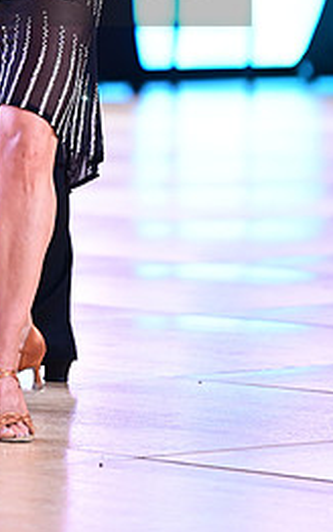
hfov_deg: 3.1
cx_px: -28
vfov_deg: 4.9
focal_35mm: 429
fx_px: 6222
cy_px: -41
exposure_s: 1/320
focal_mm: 190
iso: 2000
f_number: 2.8
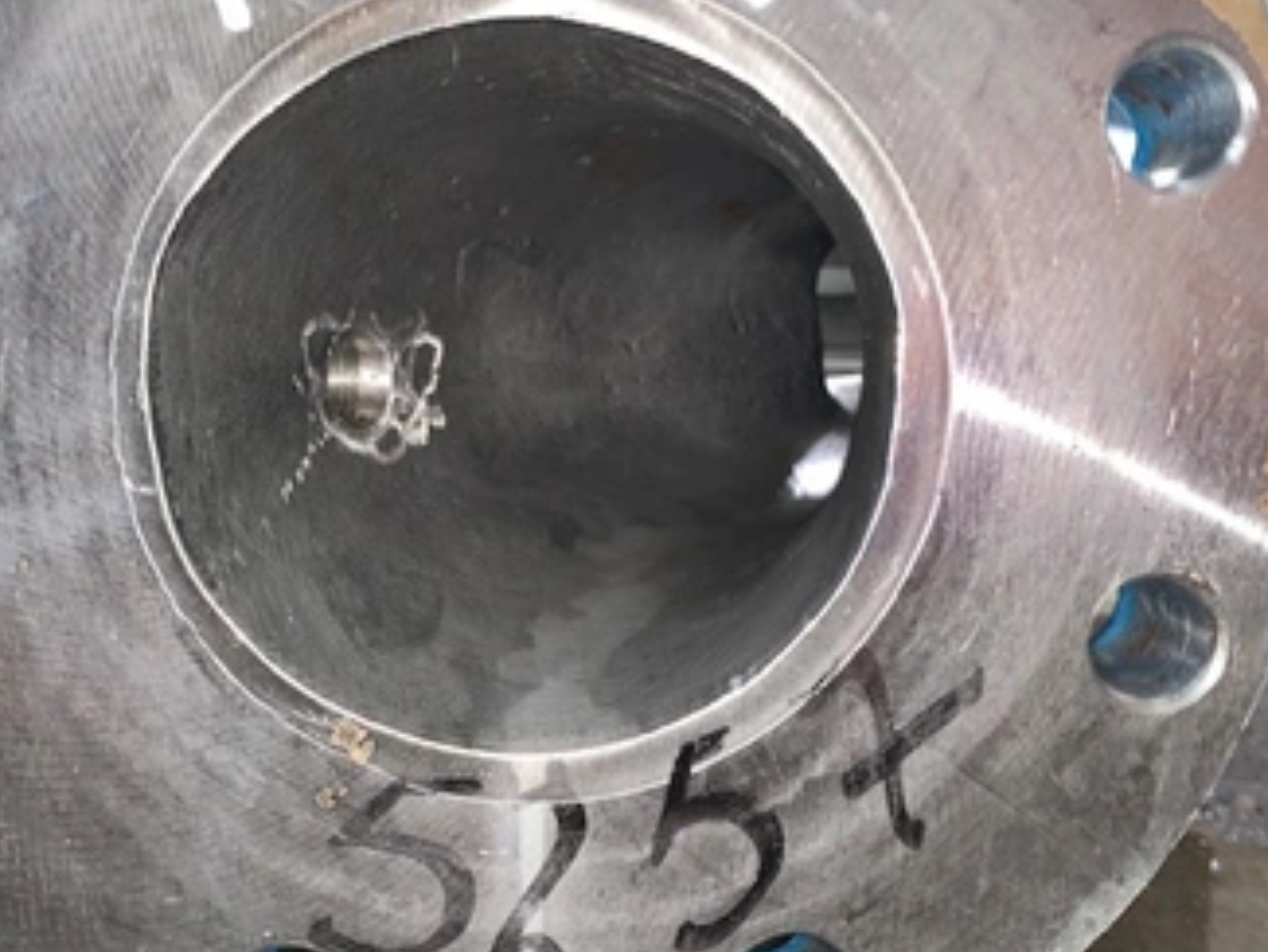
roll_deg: +0.5
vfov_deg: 44.2
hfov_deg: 56.6
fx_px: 1173
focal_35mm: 32
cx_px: 546
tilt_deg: -5.5
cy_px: 472
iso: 25
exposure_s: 1/7
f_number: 1.8
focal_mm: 4.25
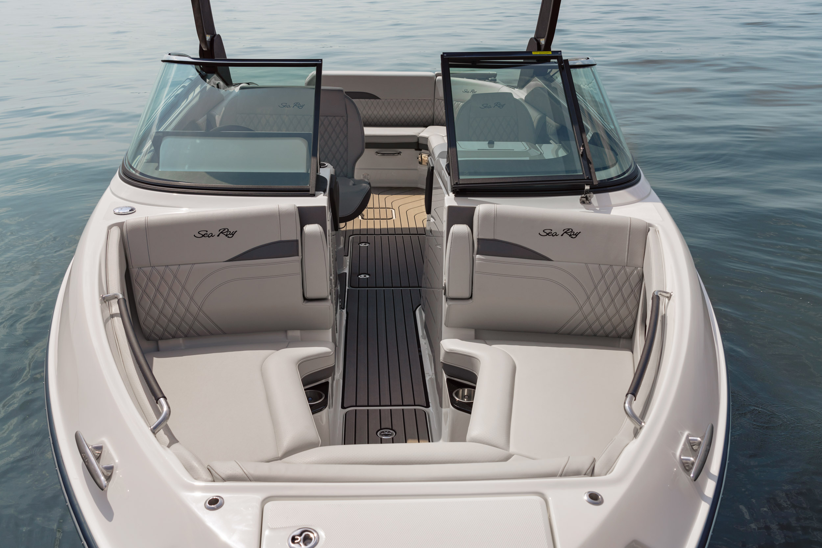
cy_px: 274
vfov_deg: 38.9
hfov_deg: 55.8
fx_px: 776
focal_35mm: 34
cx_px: 411
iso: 200
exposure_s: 1/1000
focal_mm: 34
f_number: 9
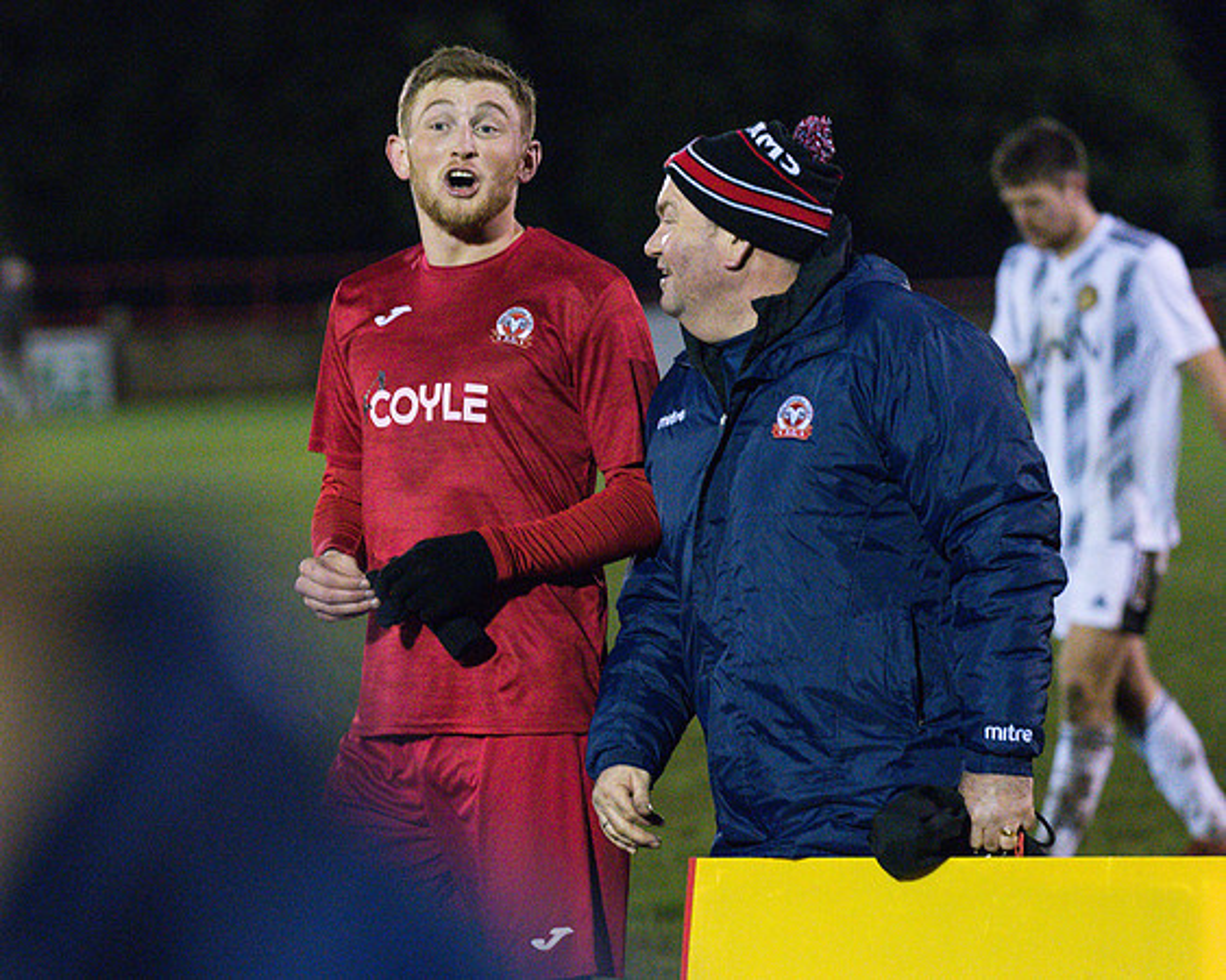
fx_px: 7392
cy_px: 520
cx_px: 240
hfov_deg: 9.5
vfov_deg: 7.6
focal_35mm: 204
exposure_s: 1/1000
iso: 6400
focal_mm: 135
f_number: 2.8
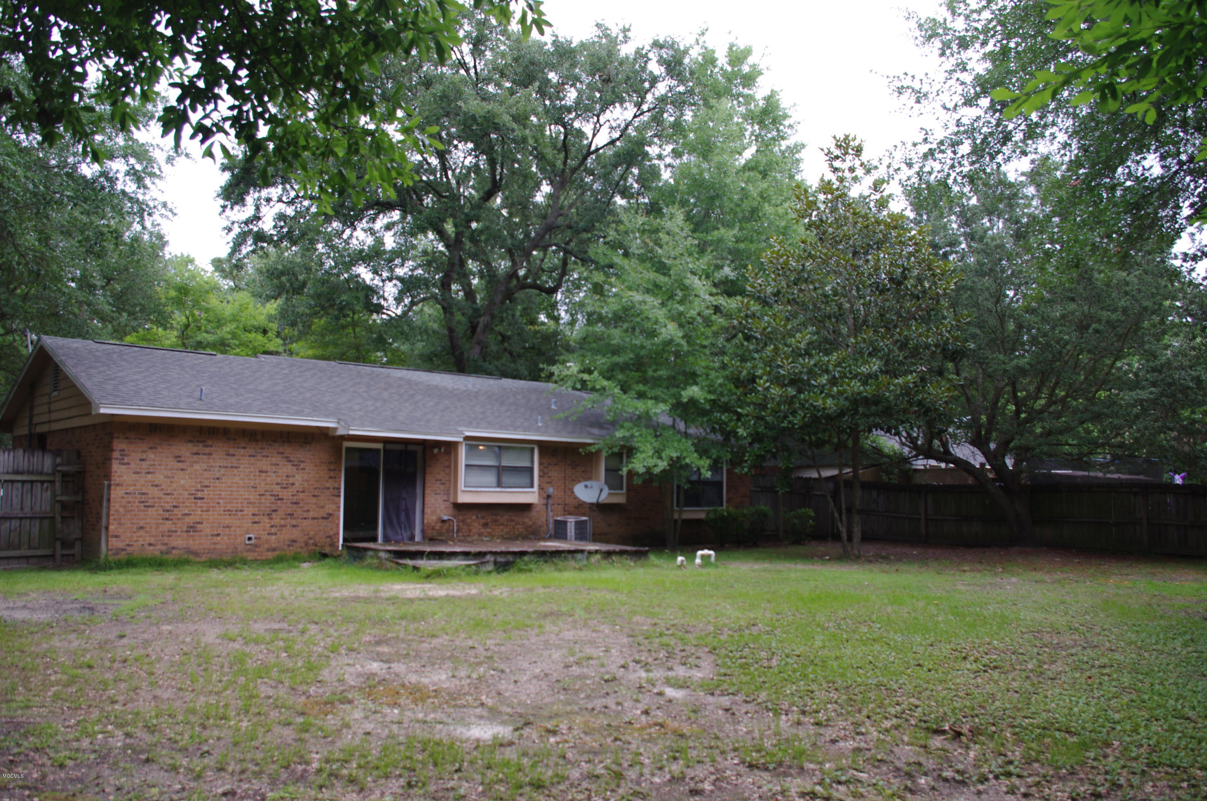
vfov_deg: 47.8
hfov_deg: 67.4
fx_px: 904
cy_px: 400
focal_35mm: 27
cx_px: 604
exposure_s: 1/160
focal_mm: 18
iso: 200
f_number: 5
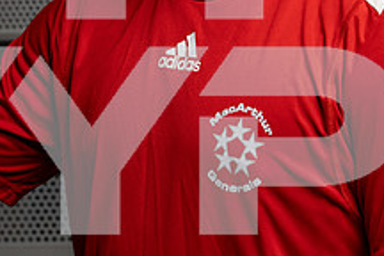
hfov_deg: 10.9
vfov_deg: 7.2
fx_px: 2005
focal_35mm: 188
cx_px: 171
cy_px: -74
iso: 250
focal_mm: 70
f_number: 8
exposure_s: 1/250
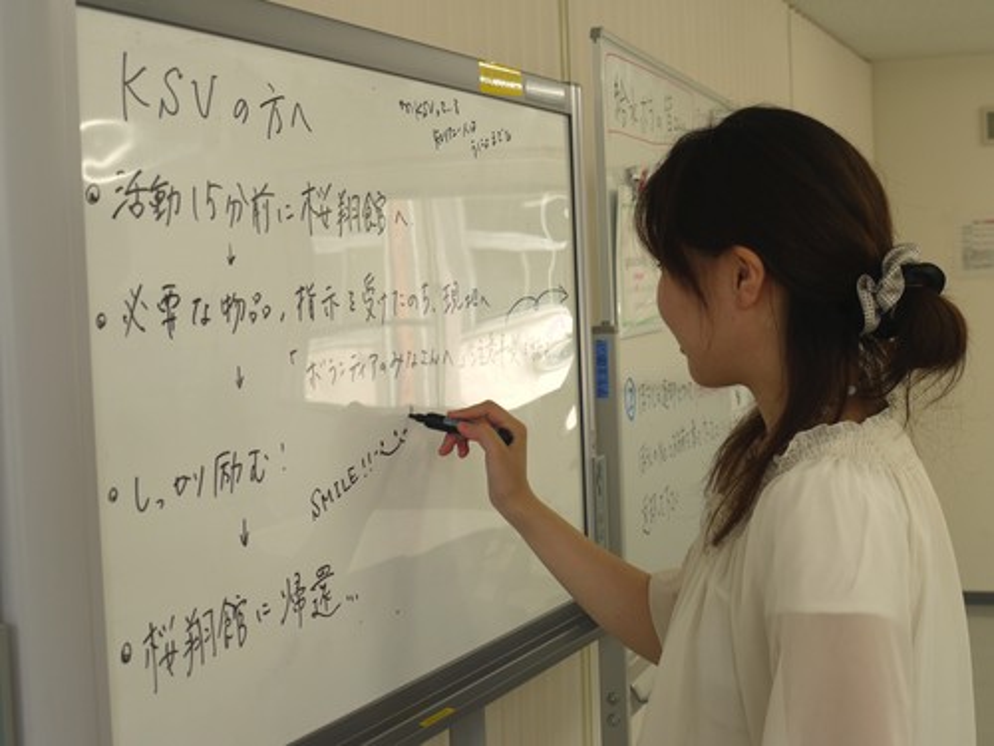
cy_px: 373
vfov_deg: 25.2
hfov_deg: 33.2
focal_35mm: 58
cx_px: 497
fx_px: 1665
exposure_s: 1/50
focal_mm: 29
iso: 100
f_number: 5.2
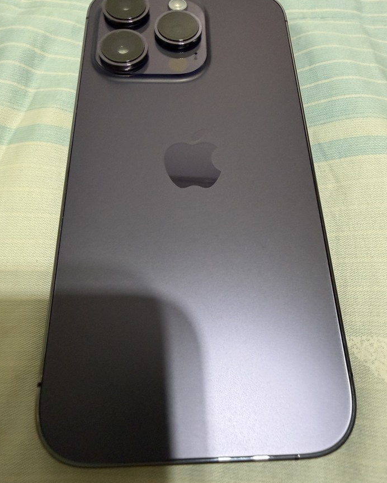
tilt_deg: -64.9
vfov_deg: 66.0
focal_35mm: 26
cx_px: 197
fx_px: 372
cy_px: 227
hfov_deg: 54.9
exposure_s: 1/60
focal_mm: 2.22
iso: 250
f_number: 2.2
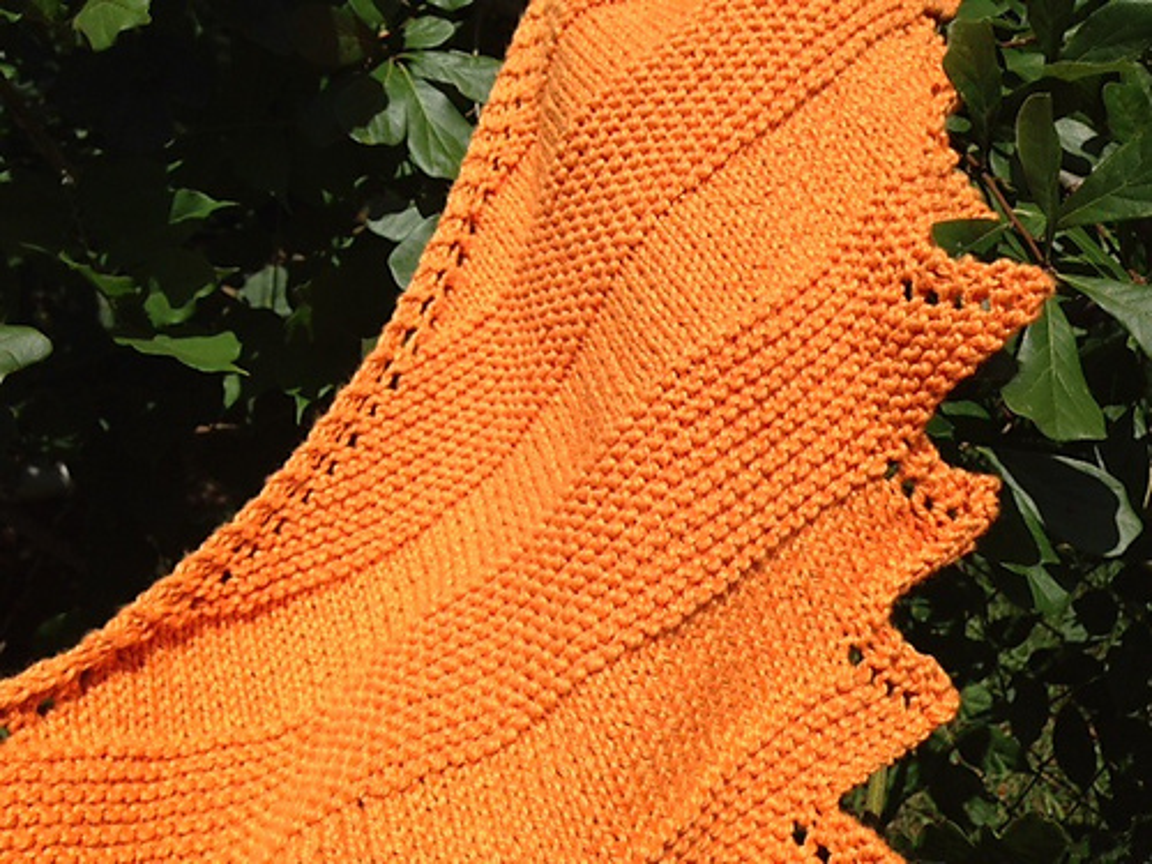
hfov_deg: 55.4
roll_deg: +6.4
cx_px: 576
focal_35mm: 33
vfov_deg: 42.9
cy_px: 432
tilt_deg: -19.7
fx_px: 1098
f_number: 2.4
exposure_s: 1/2463
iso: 50
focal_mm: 4.12
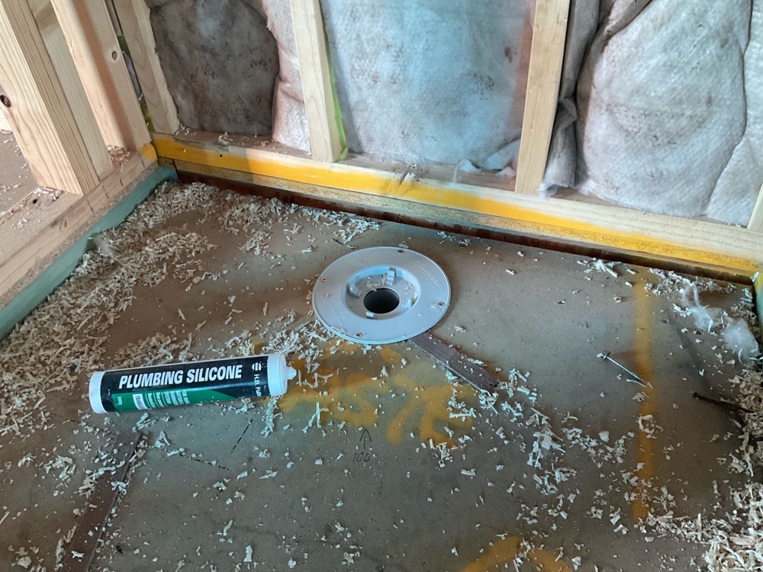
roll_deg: +4.9
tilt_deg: -42.8
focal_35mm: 29
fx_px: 639
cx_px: 382
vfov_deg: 48.2
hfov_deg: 61.7
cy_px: 286
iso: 200
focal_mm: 3
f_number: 1.8
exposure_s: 1/40
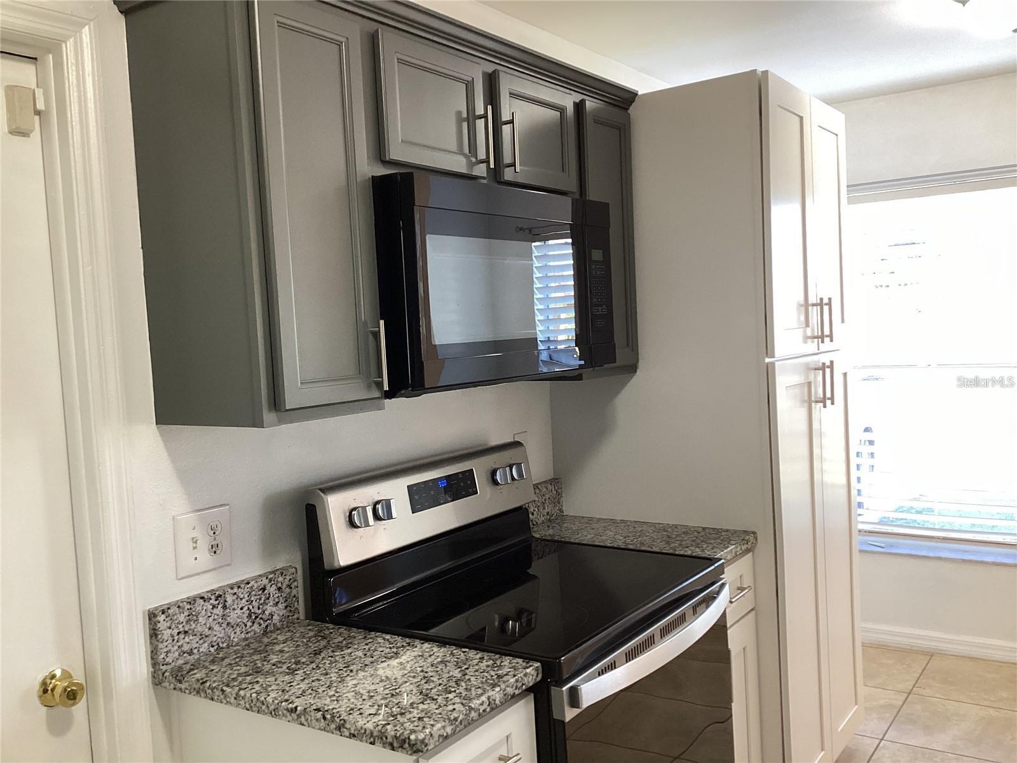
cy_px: 382
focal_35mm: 31
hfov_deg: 58.4
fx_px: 911
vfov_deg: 45.4
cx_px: 508
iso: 100
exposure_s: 1/60
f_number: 2.4
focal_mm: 3.3
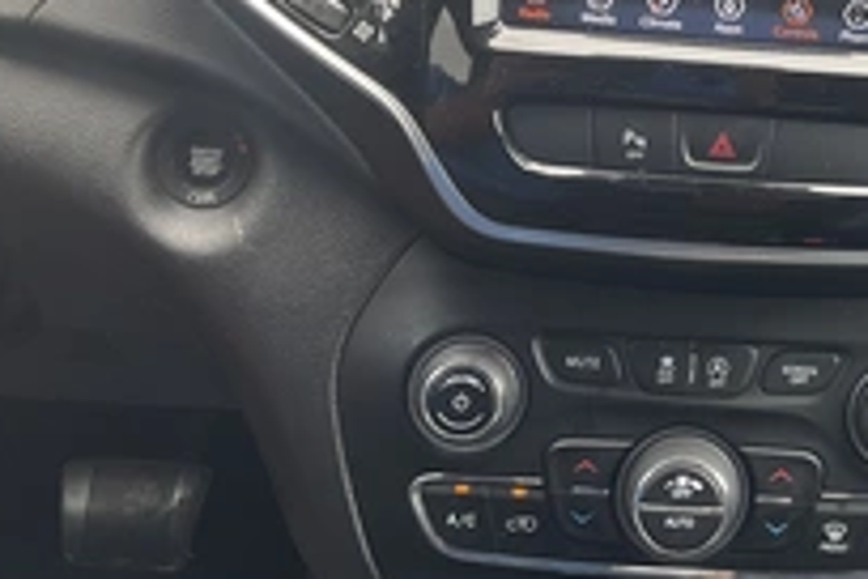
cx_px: 787
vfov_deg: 22.6
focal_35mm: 59
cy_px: 85
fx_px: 1422
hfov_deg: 32.2
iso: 40
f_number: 1.8
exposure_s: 1/122
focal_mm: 3
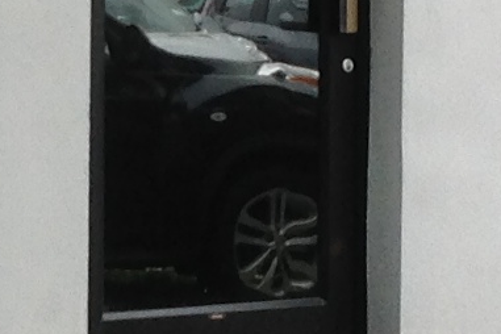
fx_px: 3437
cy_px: 79
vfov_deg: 5.6
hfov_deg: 8.3
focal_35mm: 247
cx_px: 85
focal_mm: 4.28
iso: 50
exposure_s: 1/217
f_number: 2.4
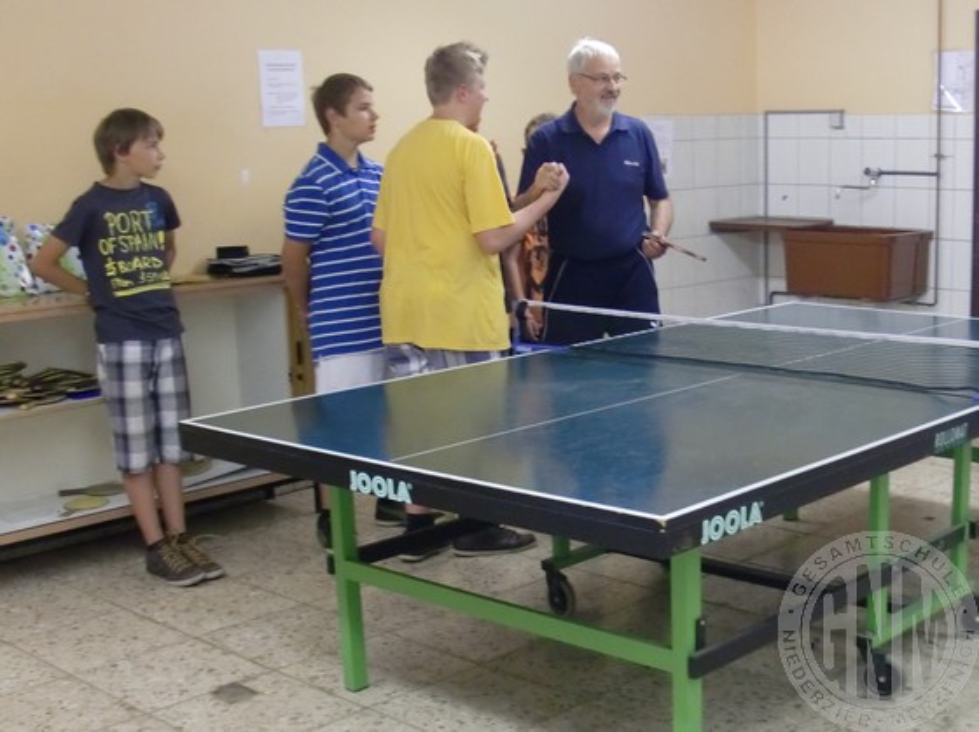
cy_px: 366
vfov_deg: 39.6
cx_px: 490
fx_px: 1017
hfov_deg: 51.4
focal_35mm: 36
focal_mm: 6.3
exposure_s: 1/50
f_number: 2.8
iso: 400
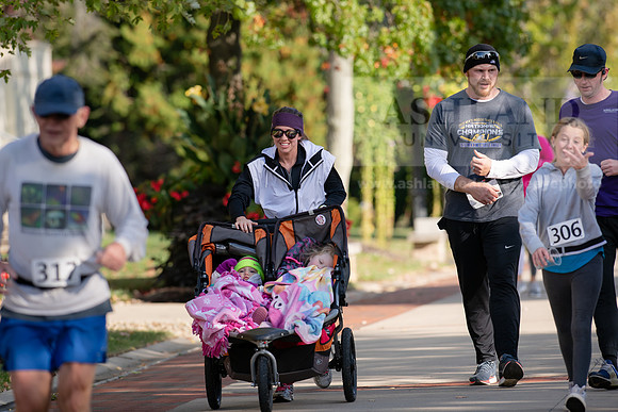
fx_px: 5151
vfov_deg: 4.6
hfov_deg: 6.9
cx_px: 309
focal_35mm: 300
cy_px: 206
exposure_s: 1/640
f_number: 5
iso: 200
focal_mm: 300
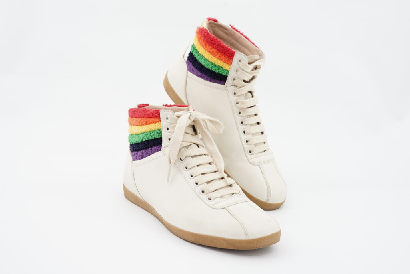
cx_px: 205
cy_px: 137
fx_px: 569
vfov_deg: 27.0
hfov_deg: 39.6
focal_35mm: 50
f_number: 6.3
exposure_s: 1/15
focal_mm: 50
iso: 640
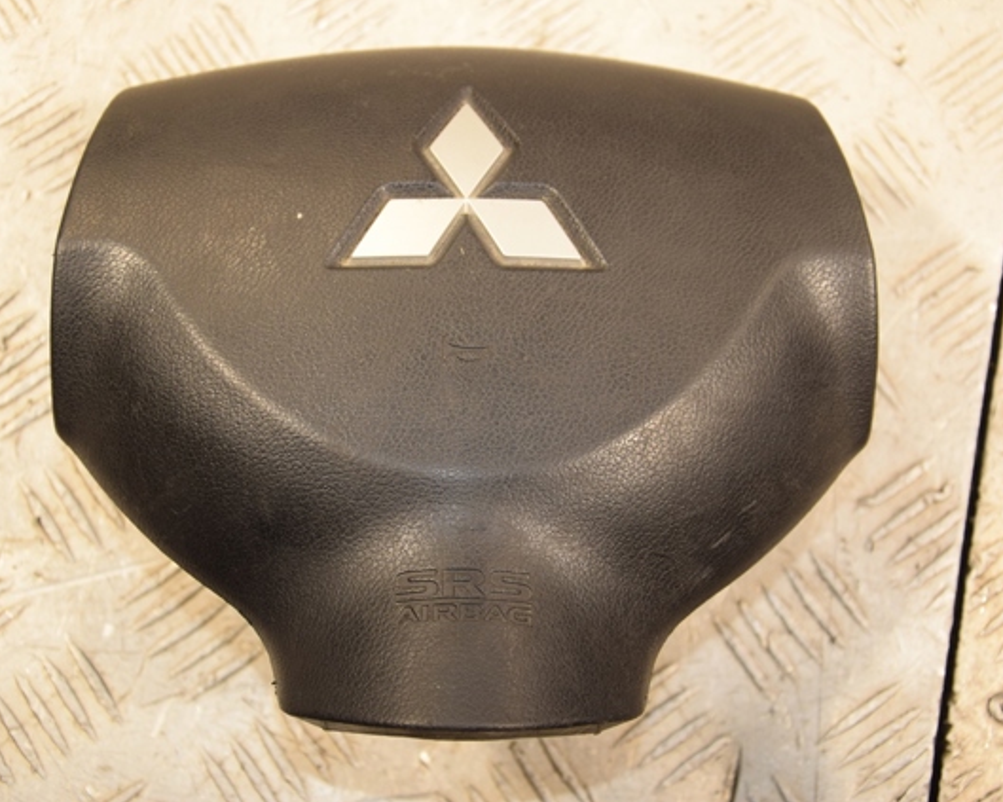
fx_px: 1768
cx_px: 455
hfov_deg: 31.7
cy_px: 400
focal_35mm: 60
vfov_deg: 25.6
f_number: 5
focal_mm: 35
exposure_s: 1/200
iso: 800
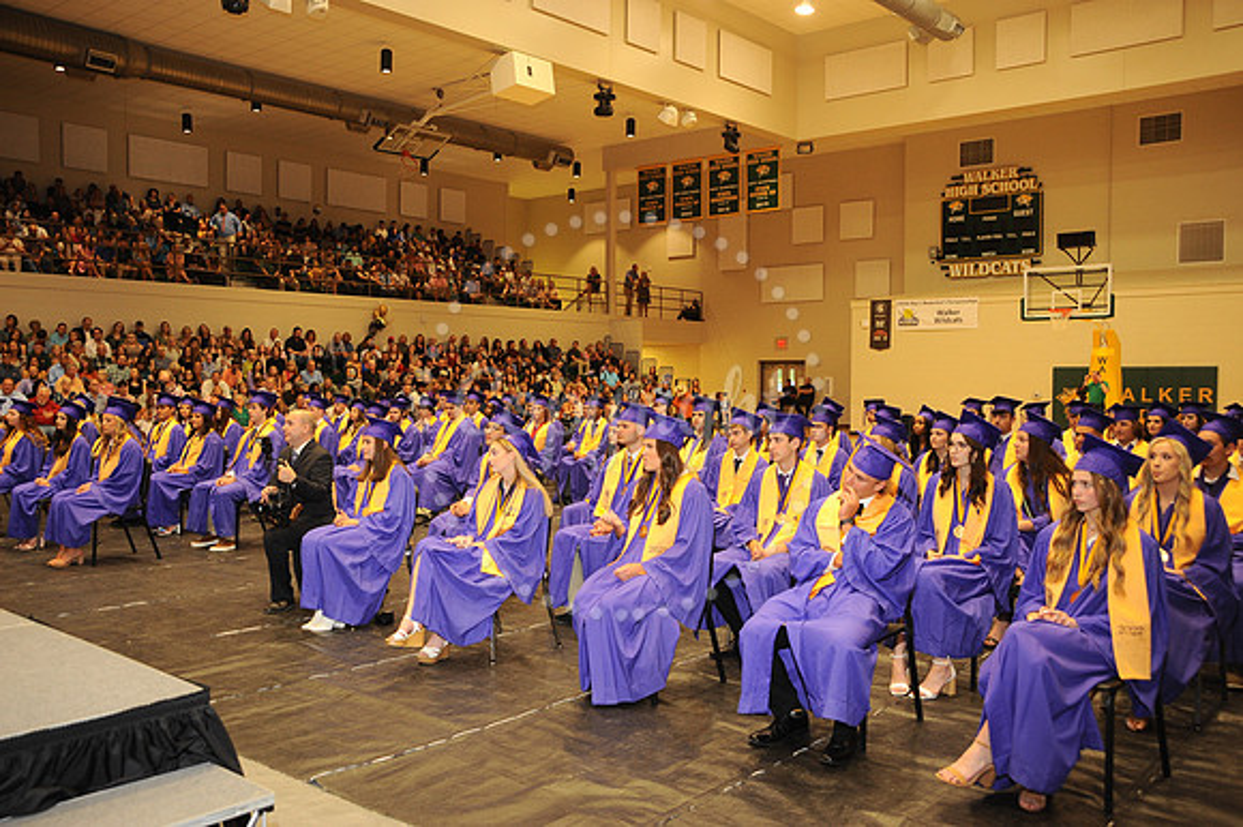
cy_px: 414
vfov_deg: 42.3
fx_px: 1070
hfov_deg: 60.3
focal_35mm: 31
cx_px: 622
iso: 1250
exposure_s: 1/60
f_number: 5.6
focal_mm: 31
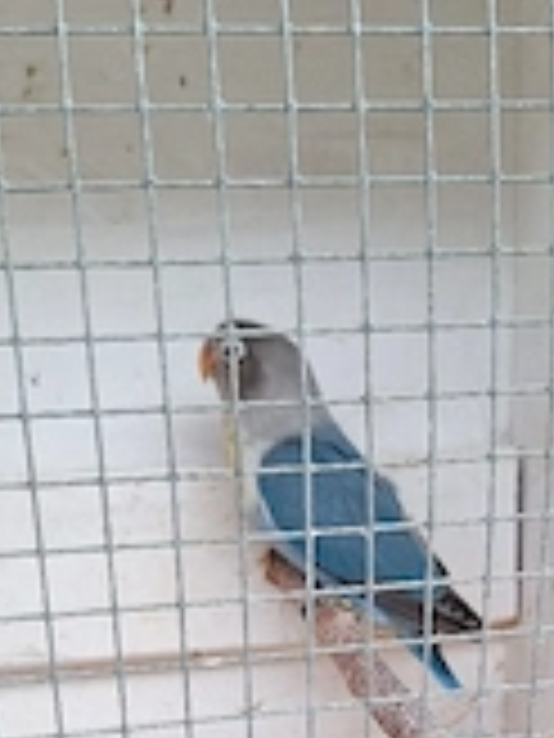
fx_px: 1195
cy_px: 734
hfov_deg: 26.1
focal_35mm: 56
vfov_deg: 31.8
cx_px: 324
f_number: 1.8
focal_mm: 5.54
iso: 50
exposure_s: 1/120
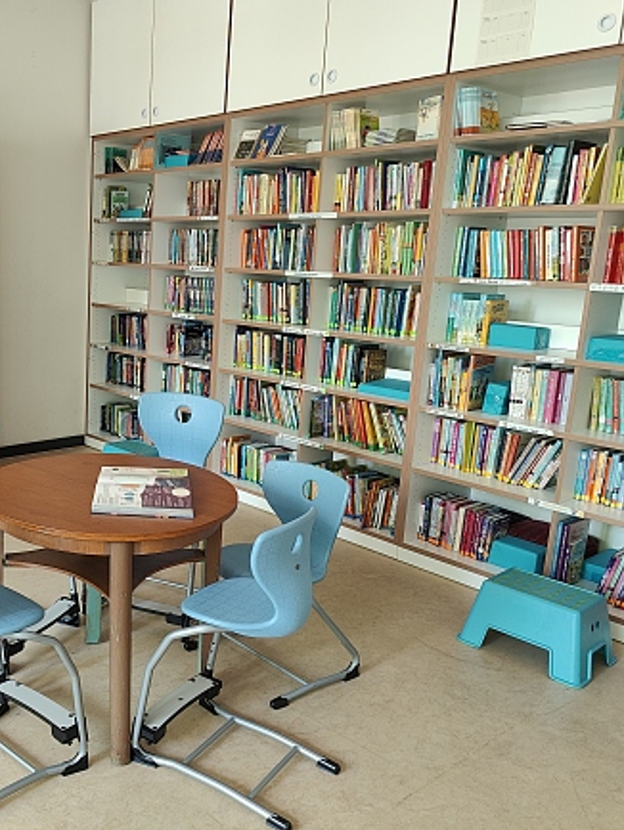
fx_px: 744
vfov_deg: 58.3
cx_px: 89
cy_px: 411
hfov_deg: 42.5
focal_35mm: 31
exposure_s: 1/69
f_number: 1.8
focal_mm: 6.06
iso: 200
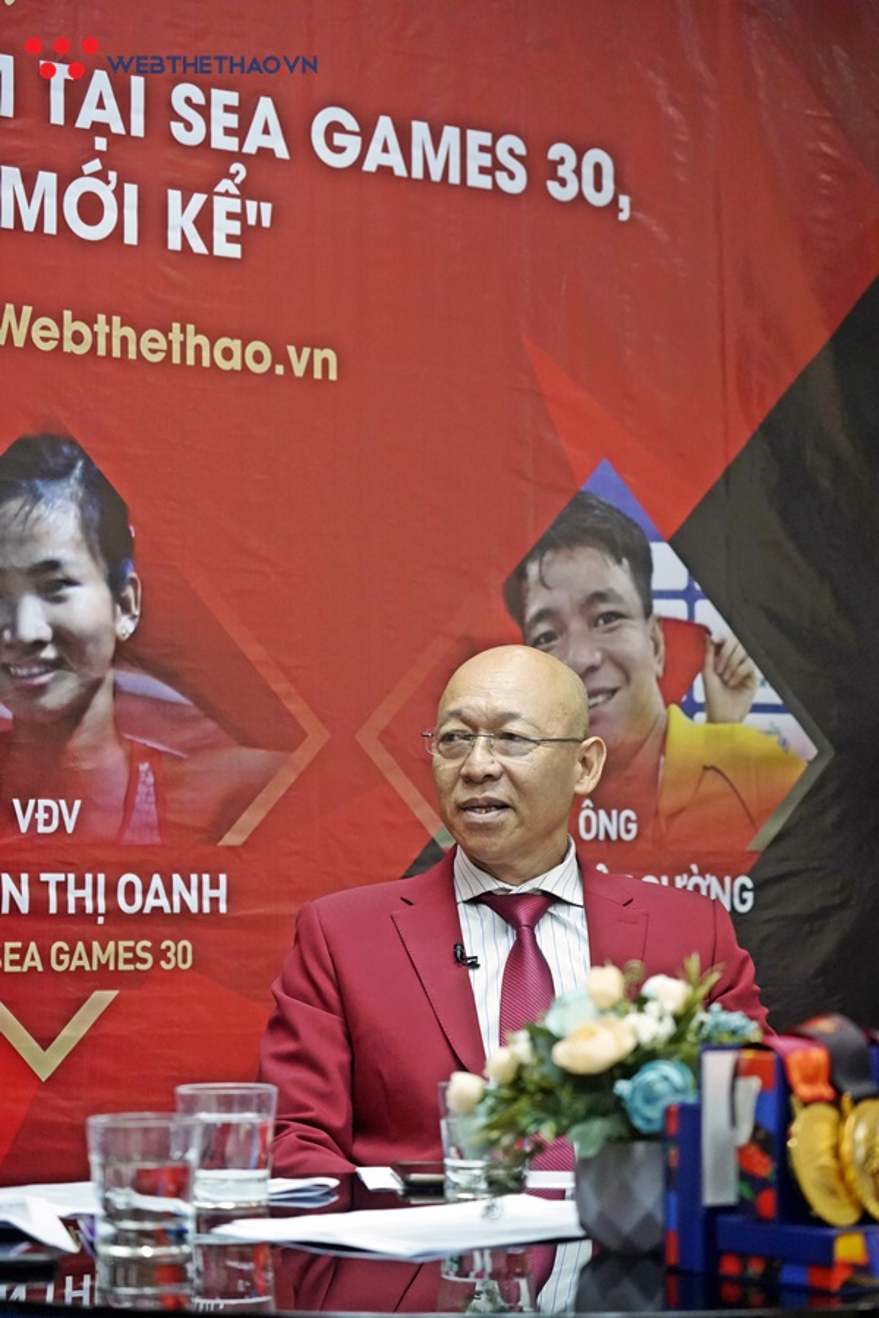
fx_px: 3662
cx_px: 440
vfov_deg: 20.4
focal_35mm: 100
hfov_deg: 13.7
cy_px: 659
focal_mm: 100
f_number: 4.5
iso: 8000
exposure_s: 1/250
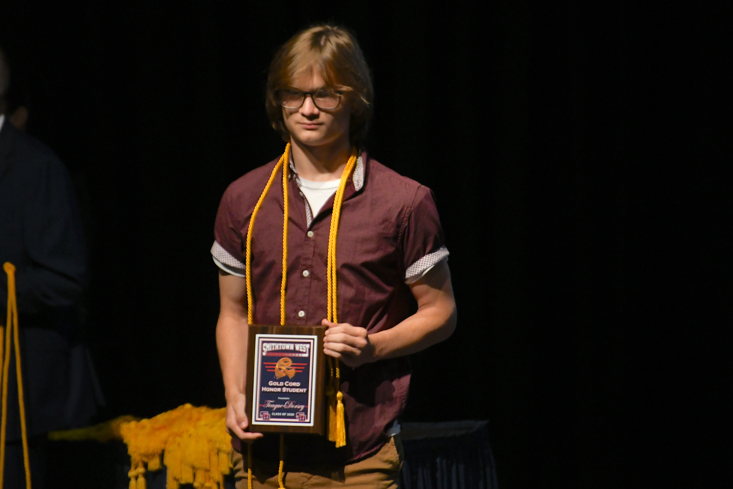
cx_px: 366
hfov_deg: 5.1
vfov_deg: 3.4
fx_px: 8246
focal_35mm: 405
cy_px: 244
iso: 5000
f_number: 6
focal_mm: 270
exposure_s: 1/200
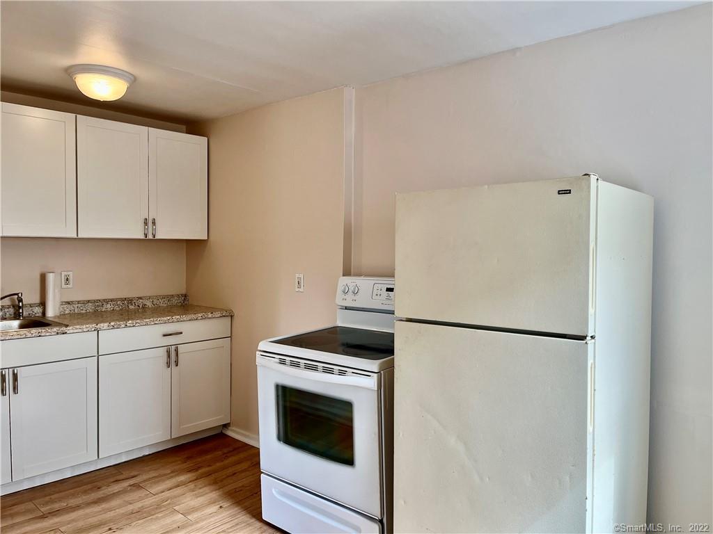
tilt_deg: -2.4
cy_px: 267
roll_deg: -0.1
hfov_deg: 67.3
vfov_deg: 53.1
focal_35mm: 26
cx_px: 356
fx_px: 536
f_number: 1.6
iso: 64
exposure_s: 1/126
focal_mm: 5.1
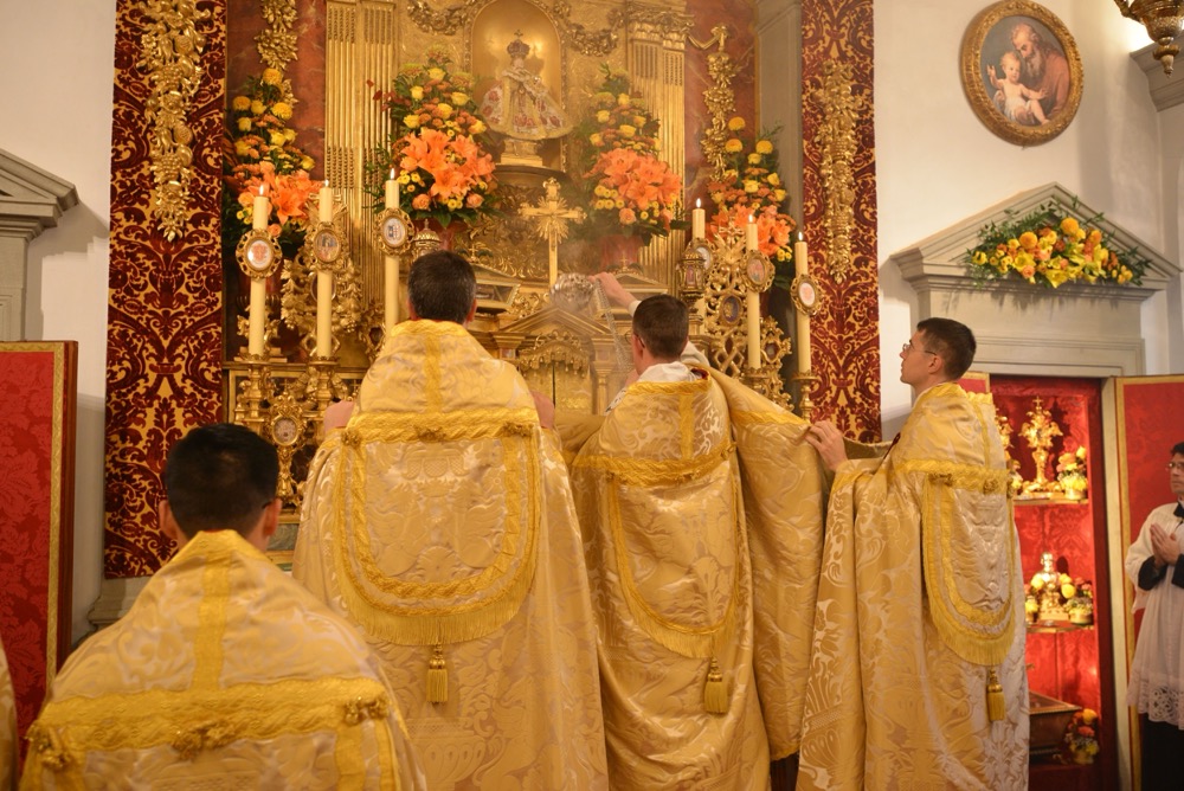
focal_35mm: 32
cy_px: 396
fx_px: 1053
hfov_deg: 58.7
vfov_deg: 41.2
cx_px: 592
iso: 1600
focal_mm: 32
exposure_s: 1/80
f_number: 4.5
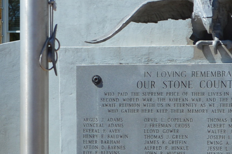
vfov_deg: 7.9
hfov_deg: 11.9
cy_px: 173
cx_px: 150
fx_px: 1114
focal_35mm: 173
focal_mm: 22
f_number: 8
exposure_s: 1/250
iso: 100
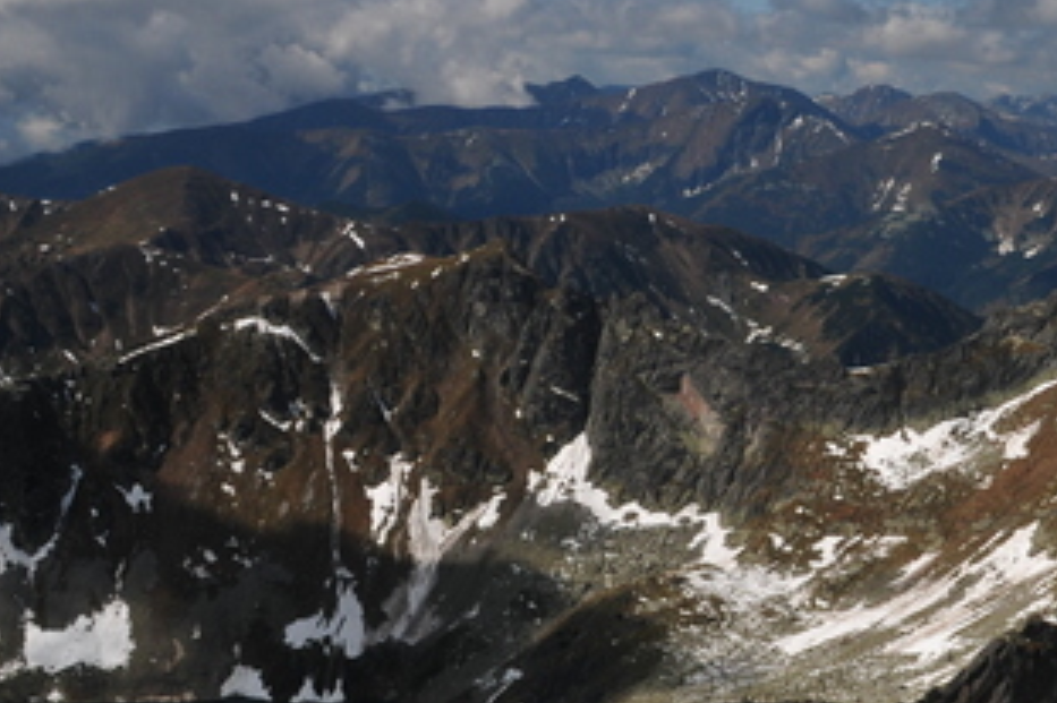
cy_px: 464
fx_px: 2171
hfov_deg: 26.5
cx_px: 928
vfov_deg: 18.4
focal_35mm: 74
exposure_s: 1/160
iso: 200
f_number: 10
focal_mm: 24
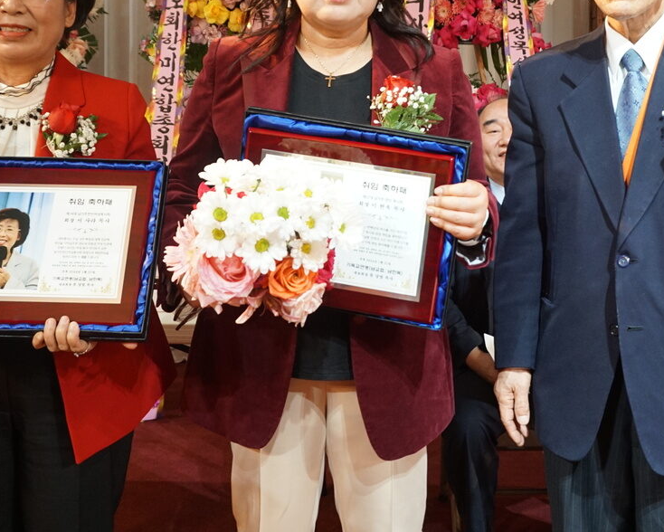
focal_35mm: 46
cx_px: 339
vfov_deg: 32.0
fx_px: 904
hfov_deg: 40.3
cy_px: 116
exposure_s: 1/60
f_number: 3.5
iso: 640
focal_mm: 16
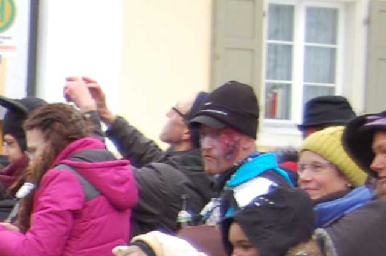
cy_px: 443
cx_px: -512
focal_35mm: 226
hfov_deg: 8.4
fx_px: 2421
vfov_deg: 6.0
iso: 400
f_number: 5.6
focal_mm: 32
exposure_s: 1/125
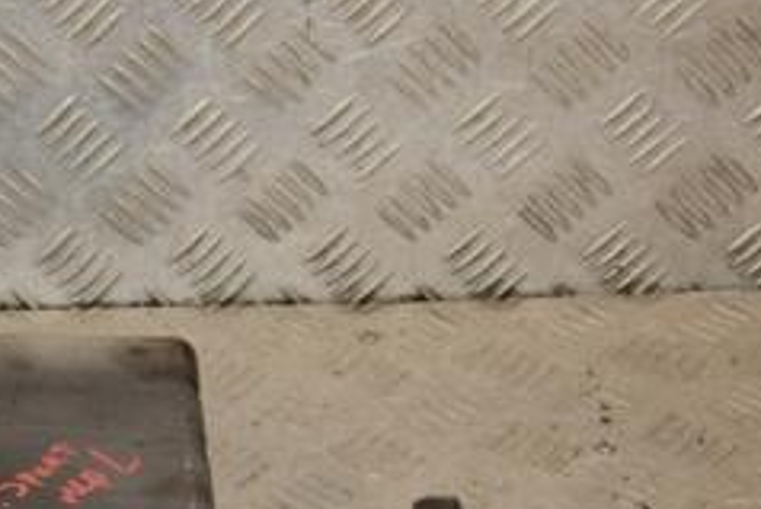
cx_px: -74
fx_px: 2559
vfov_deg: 11.3
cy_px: 451
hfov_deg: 16.4
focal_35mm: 121
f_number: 5.6
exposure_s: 1/200
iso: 800
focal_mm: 32
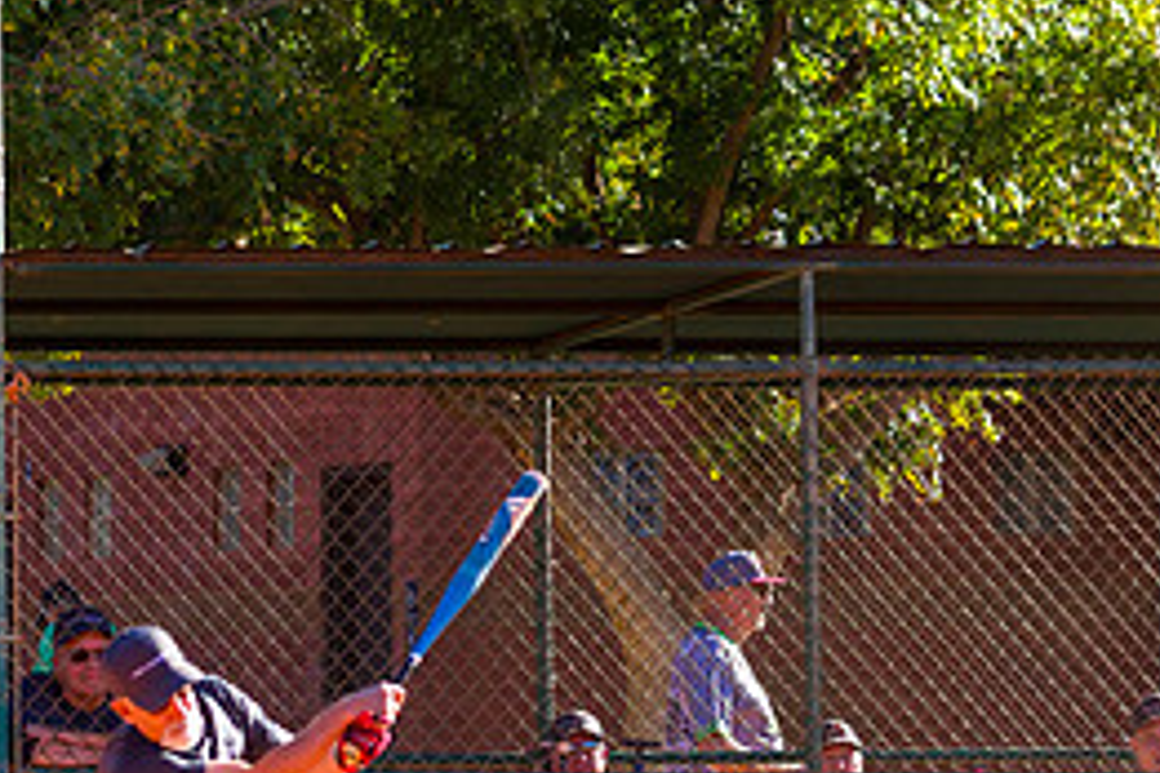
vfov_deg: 3.5
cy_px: 664
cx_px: 67
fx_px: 12533
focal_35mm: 389
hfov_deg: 5.3
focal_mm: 175
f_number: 5
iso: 400
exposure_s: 1/1250
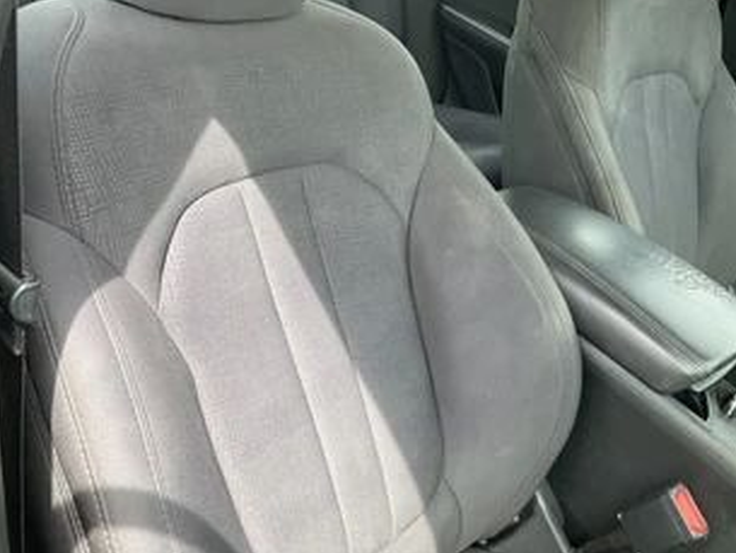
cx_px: 340
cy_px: 200
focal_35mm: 38
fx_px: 808
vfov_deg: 37.5
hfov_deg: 48.9
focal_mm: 3
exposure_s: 1/122
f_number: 1.8
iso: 32
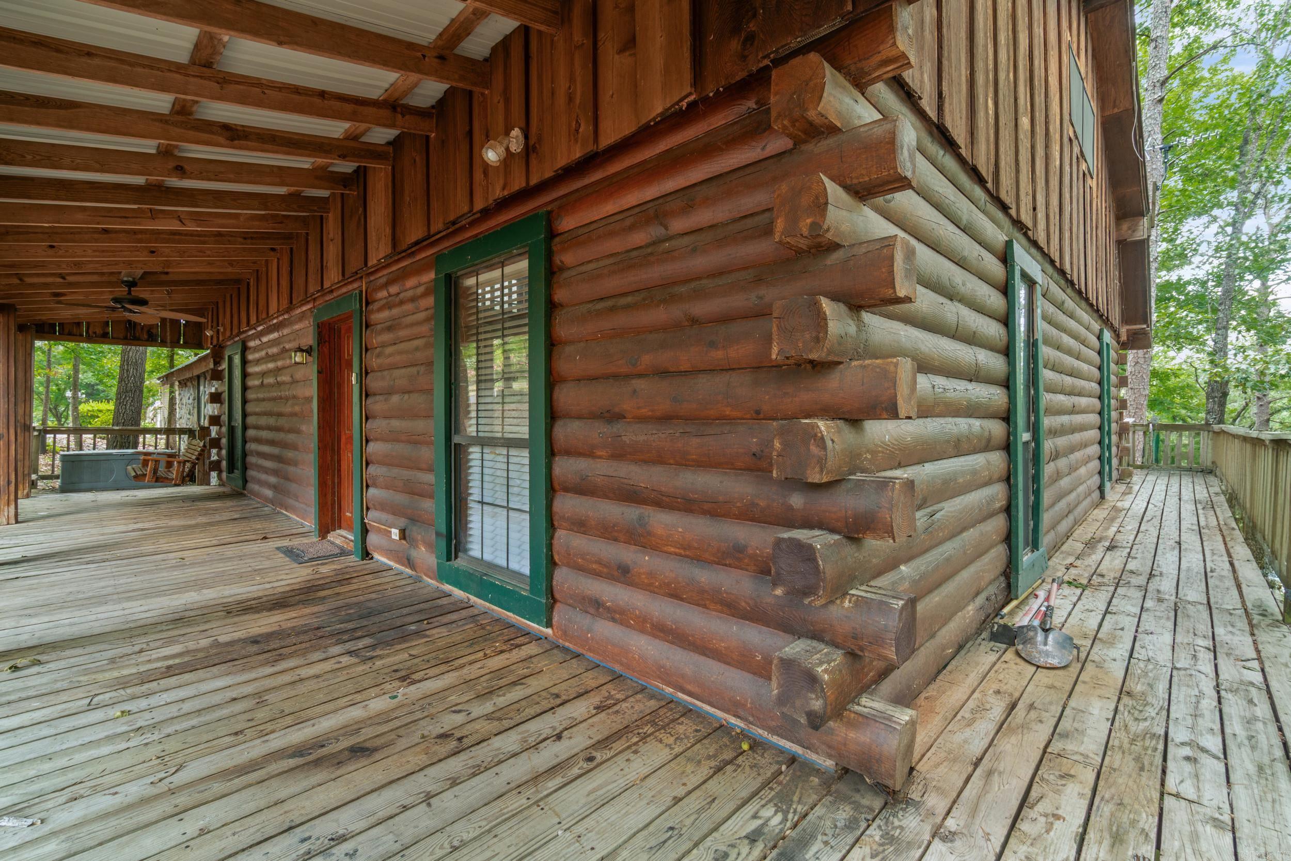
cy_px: 430
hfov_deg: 100.4
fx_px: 538
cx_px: 646
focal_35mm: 15
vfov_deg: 77.3
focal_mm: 10
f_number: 9
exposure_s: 1.3
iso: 250
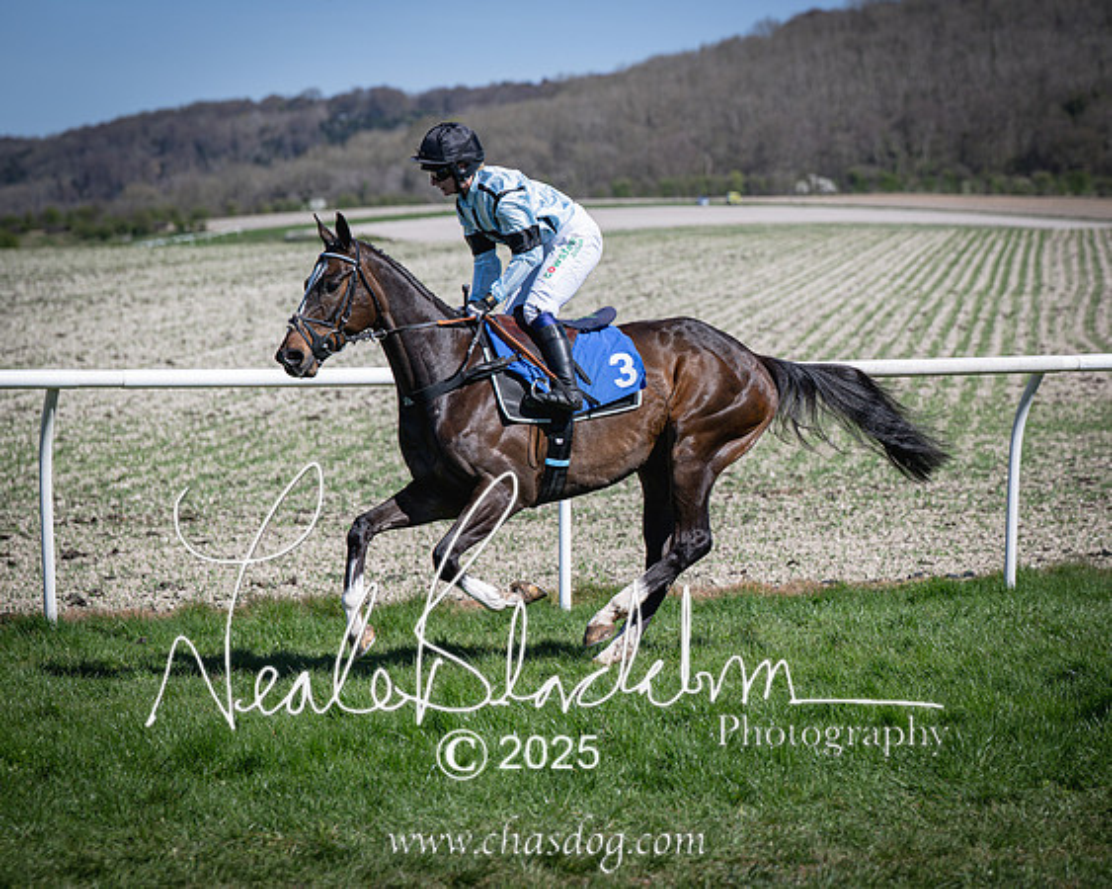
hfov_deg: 14.4
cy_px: 444
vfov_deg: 11.5
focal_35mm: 134
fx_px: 4398
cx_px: 735
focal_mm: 105
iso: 140
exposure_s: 1/2000
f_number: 4
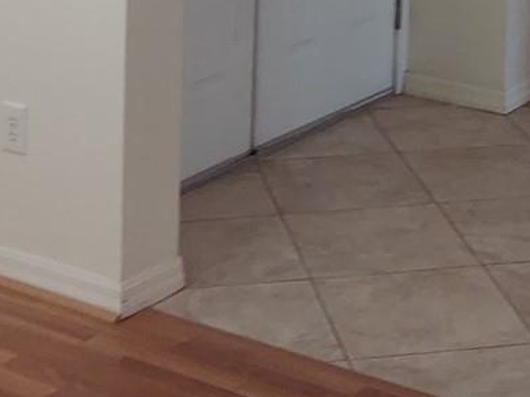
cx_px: 391
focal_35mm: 103
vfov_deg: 13.6
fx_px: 1577
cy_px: -172
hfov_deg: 19.0
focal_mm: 4.6
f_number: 2
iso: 200
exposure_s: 1/60
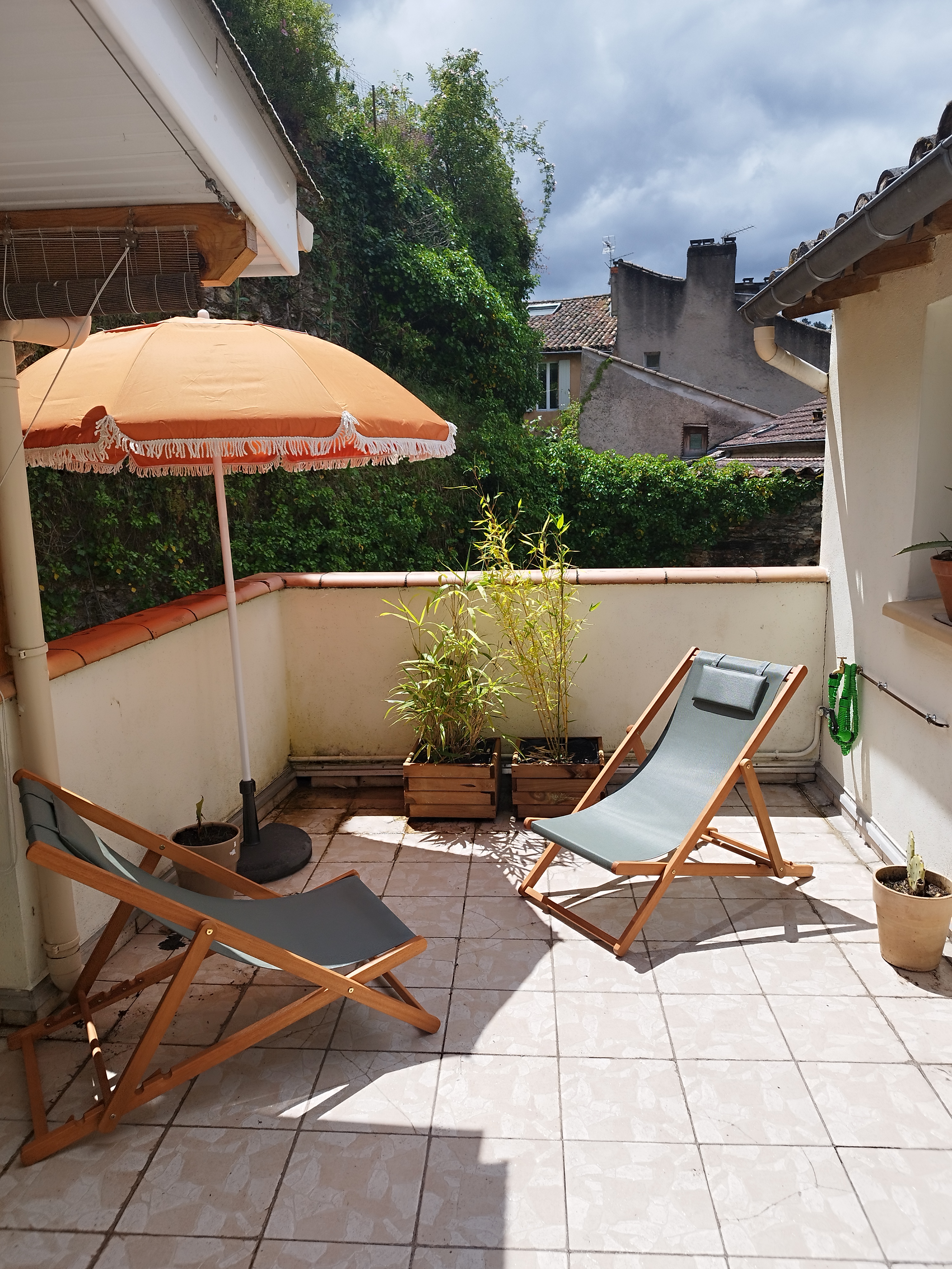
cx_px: 476
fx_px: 880
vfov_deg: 71.6
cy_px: 634
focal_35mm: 24
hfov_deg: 56.8
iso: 50
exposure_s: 1/926
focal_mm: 5.89
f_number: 1.89
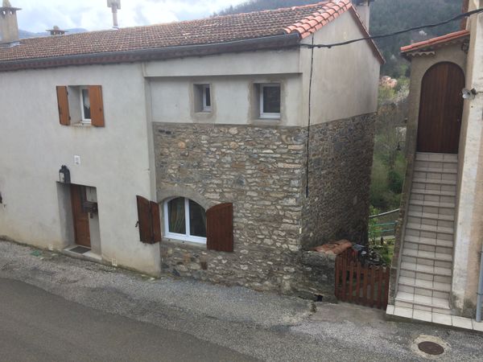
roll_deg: +1.2
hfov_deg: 61.7
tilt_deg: -12.4
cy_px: 181
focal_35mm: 29
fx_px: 405
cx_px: 242
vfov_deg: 48.2
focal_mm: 4.15
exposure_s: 1/423
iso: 32
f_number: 2.2
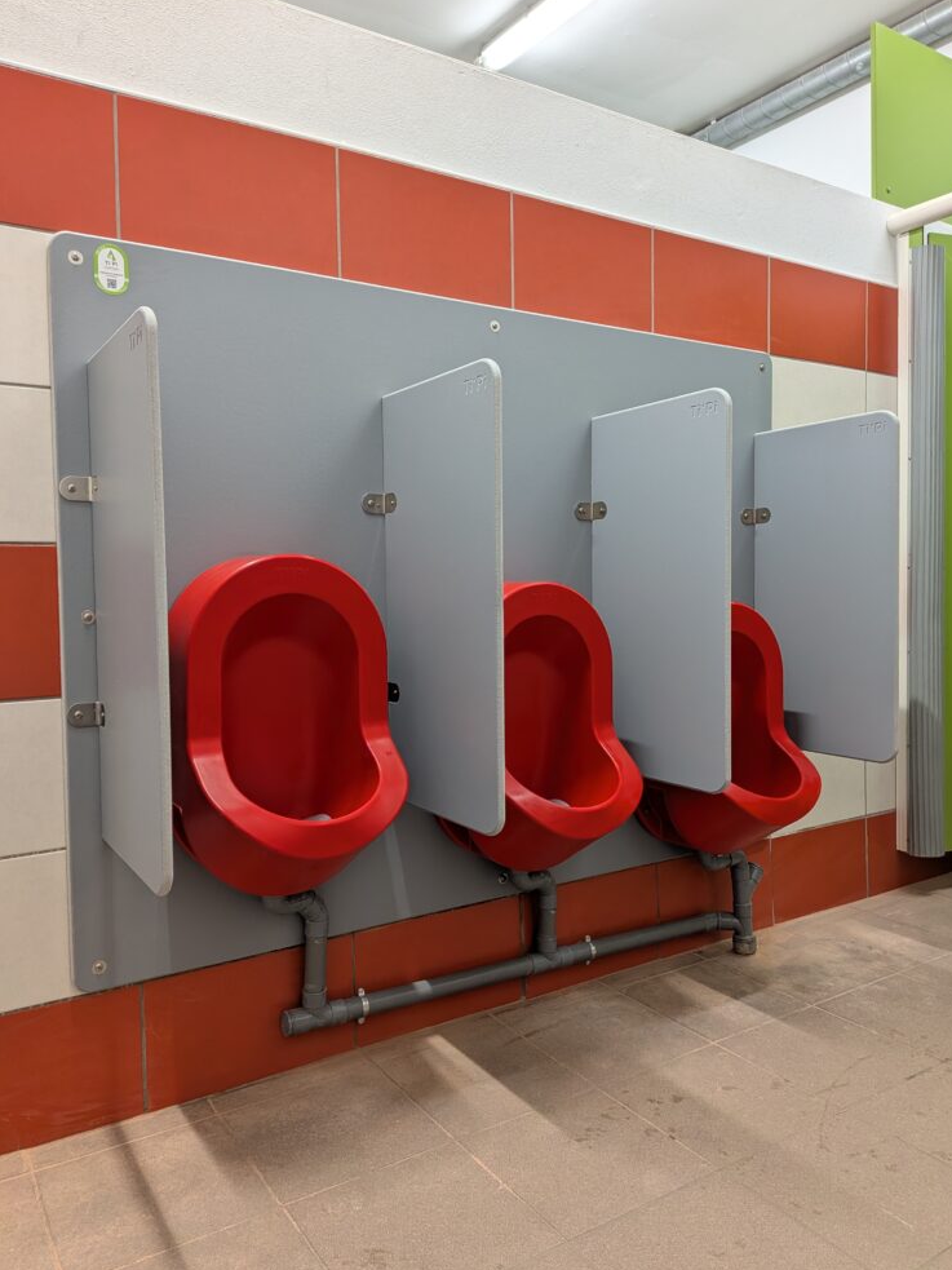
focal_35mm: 25
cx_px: 495
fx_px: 917
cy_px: 614
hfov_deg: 54.9
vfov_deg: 69.4
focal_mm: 4.53
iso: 55
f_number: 1.7
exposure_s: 1/25
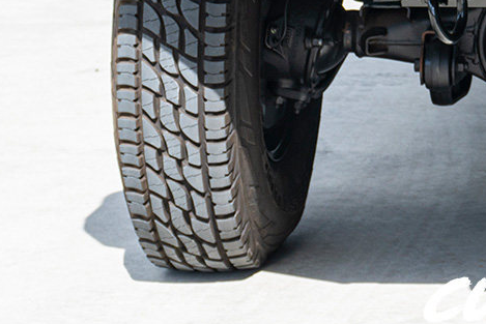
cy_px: -261
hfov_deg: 16.1
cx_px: 669
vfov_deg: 10.8
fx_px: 1607
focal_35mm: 119
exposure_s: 1/100
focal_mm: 31
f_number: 6.3
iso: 100
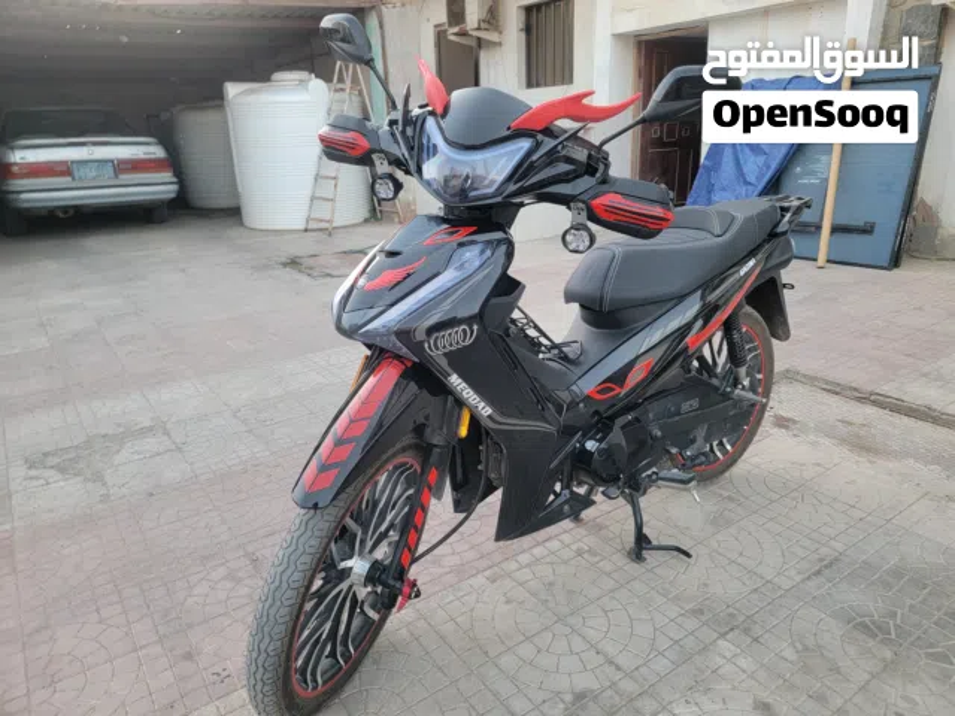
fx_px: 662
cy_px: 358
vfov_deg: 56.8
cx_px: 478
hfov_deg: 71.6
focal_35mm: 24
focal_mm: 6.7
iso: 250
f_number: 1.8
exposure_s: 1/120
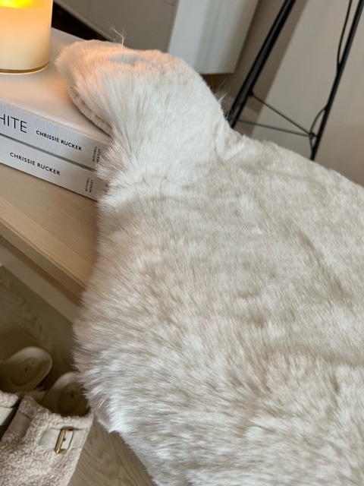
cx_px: 182
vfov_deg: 67.3
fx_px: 365
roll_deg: -19.8
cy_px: 243
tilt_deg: -40.1
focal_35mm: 26
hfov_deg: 53.1
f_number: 1.5
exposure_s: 1/50
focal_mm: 5.7
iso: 100
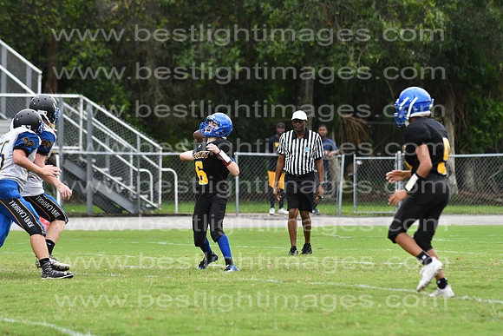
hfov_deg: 9.8
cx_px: 252
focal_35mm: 210
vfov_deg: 6.5
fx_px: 2935
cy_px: 168
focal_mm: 140
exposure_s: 1/1600
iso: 1000
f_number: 3.5
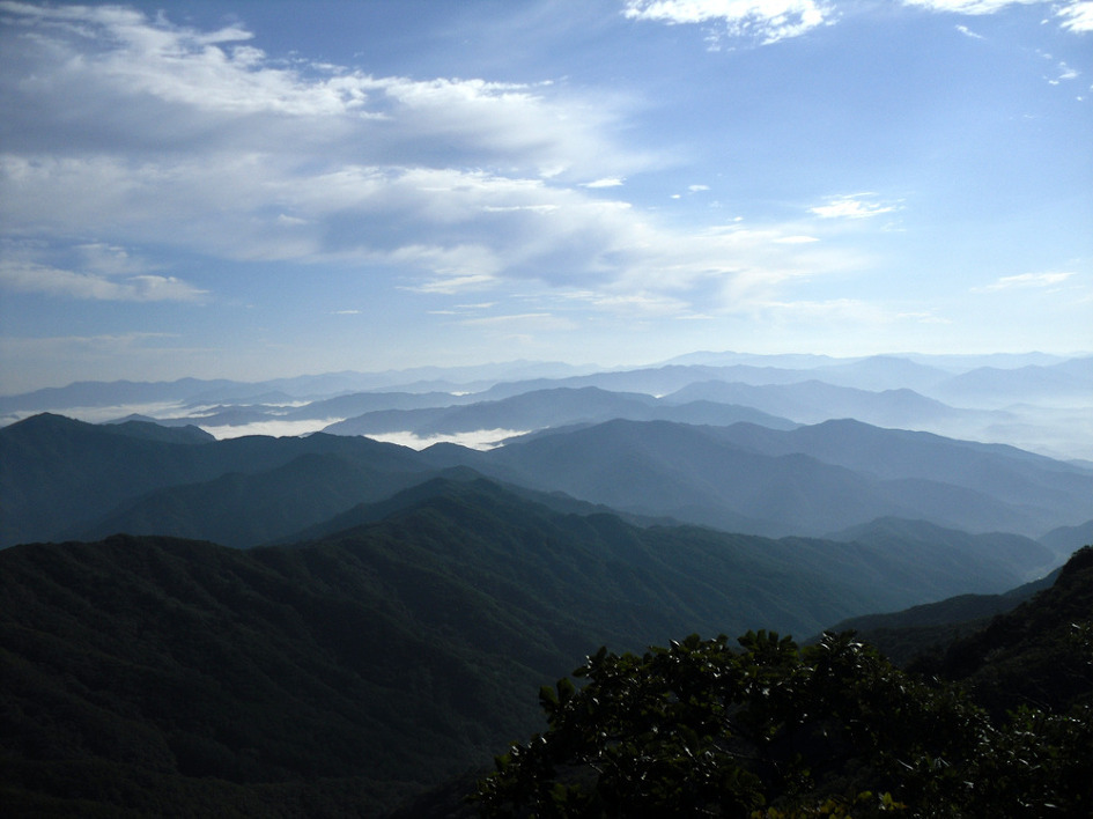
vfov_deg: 40.7
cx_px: 546
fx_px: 1105
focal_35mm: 35
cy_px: 410
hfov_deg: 52.6
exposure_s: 1/756
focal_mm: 6.3
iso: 80
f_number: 7.6
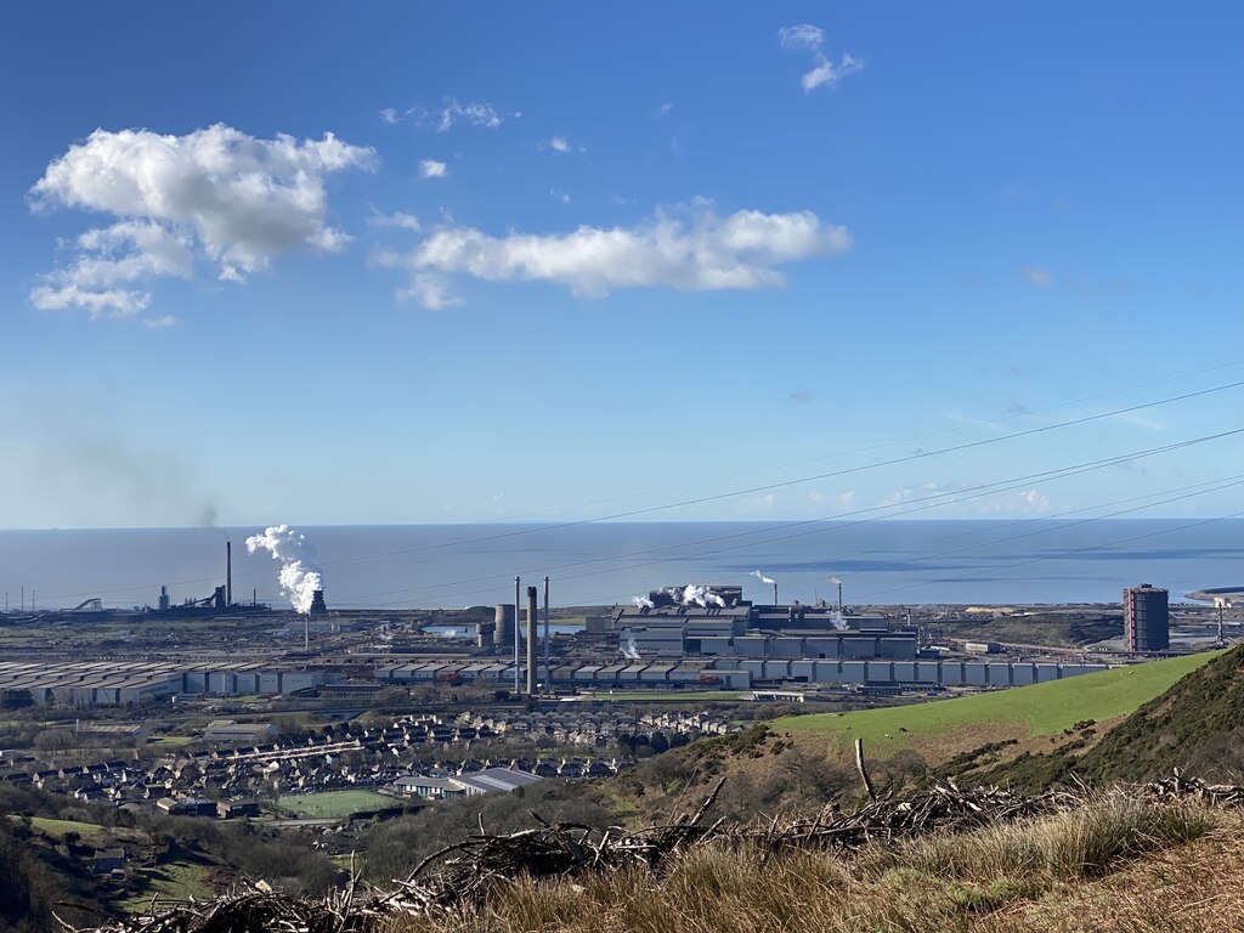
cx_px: 622
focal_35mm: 52
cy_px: 466
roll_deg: -0.6
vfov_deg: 28.0
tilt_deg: +2.0
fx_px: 1869
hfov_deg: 36.8
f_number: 2
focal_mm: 6
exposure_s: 1/1916
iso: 20
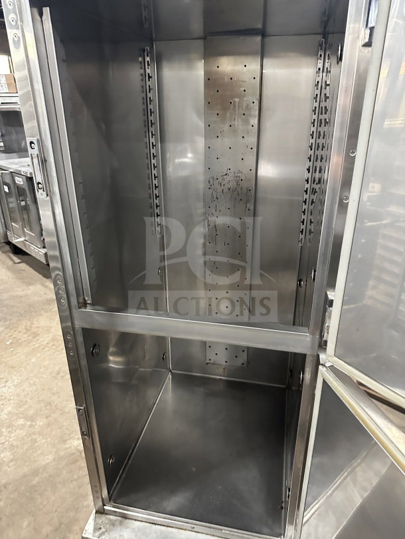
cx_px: 202
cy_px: 270
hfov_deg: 56.8
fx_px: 374
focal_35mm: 24
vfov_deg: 71.6
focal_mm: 6.86
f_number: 1.78
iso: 800
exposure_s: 1/60
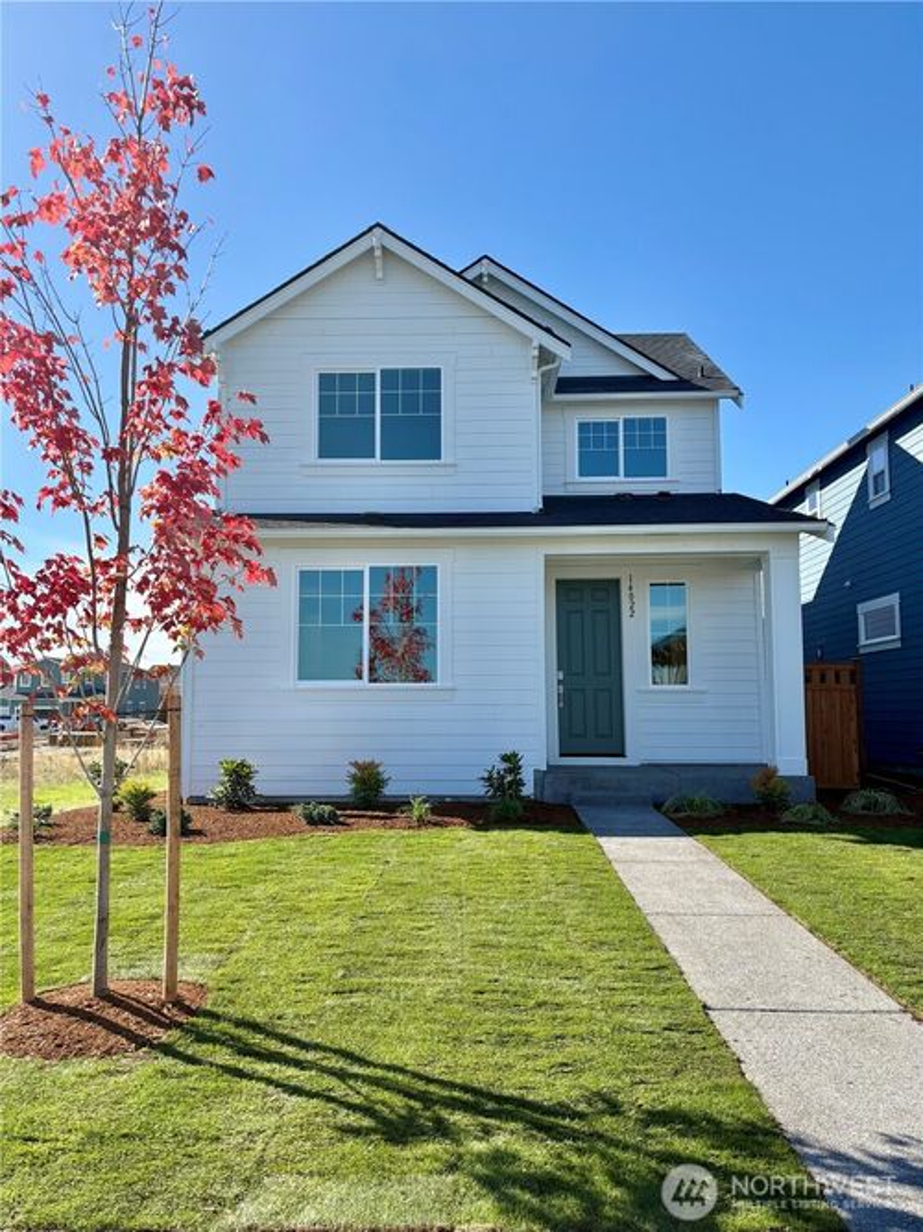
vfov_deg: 67.3
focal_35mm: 26
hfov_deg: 53.0
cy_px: 616
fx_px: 925
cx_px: 462
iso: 50
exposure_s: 1/2075
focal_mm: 5.96
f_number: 1.6
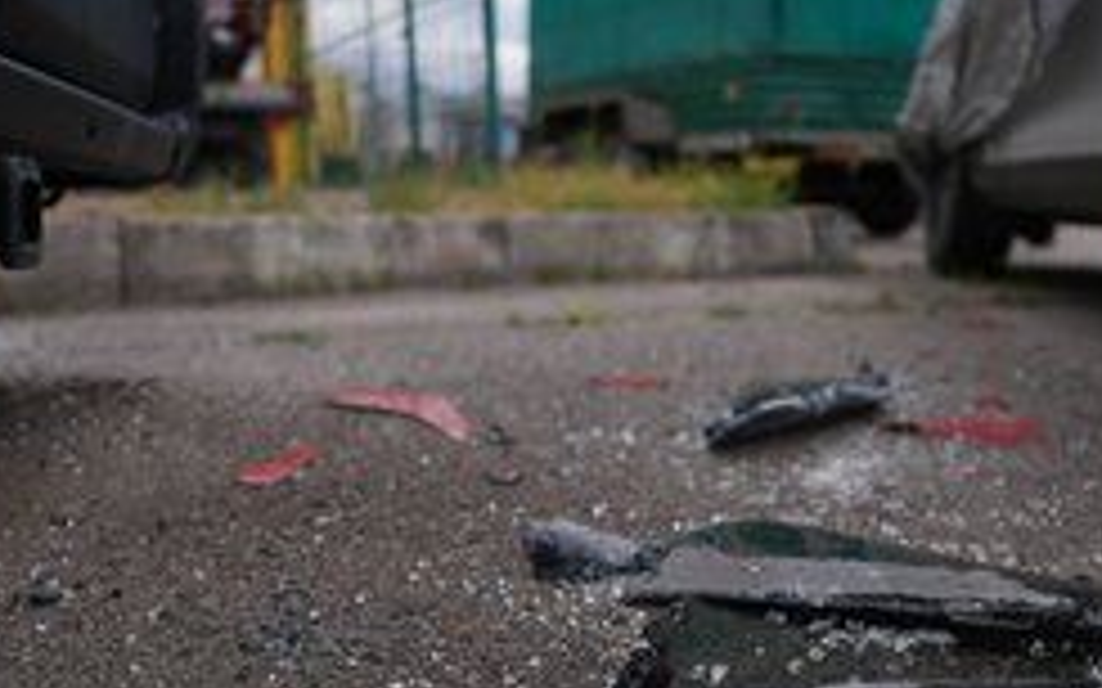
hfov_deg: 49.2
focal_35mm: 40
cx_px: 621
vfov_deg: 31.4
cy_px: 515
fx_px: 1201
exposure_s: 1/1250
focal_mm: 24
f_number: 2.8
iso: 100
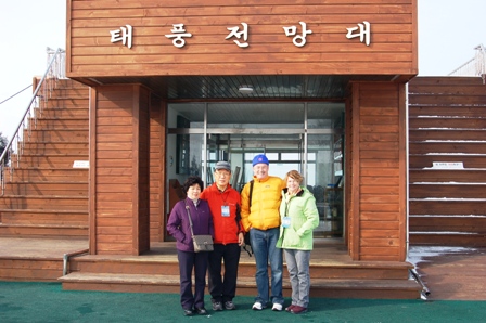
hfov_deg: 46.4
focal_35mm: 42
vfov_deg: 31.8
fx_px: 567
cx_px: 243
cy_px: 162
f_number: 7.1
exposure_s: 1/200
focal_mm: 28
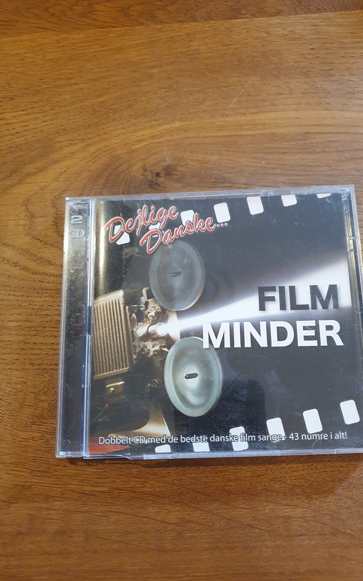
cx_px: 208
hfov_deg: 44.4
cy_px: 293
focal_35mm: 28
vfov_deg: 66.5
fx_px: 443
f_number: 1.5
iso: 400
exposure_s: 1/50
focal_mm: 4.32
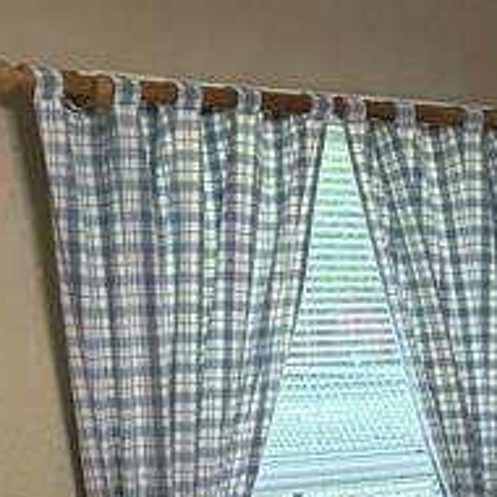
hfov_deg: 12.4
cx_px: 989
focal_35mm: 124
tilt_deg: -6.1
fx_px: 2014
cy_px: 534
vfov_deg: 13.8
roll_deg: +1.6
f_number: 1.6
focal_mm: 5.96
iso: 100
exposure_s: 1/60
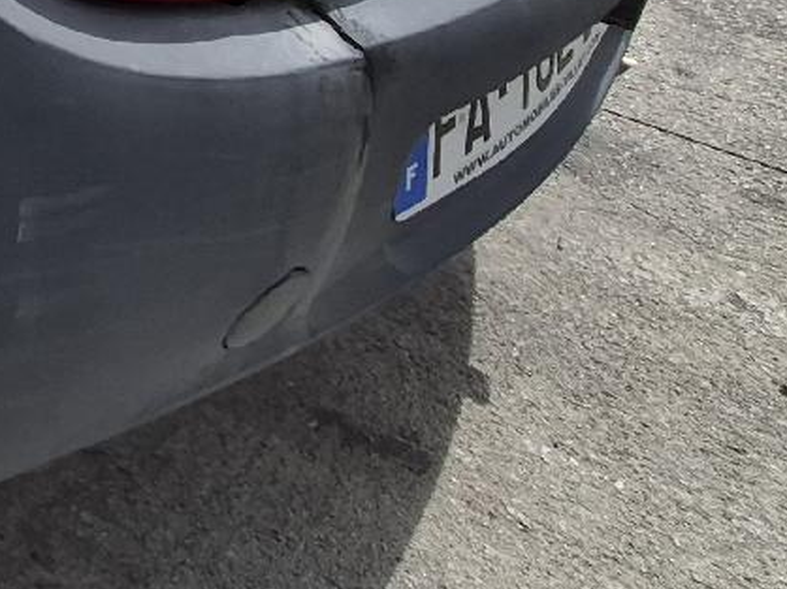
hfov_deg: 26.1
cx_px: -365
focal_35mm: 56
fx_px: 1272
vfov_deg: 22.1
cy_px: -263
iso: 40
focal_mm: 1.74
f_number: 2.2
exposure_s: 1/3333
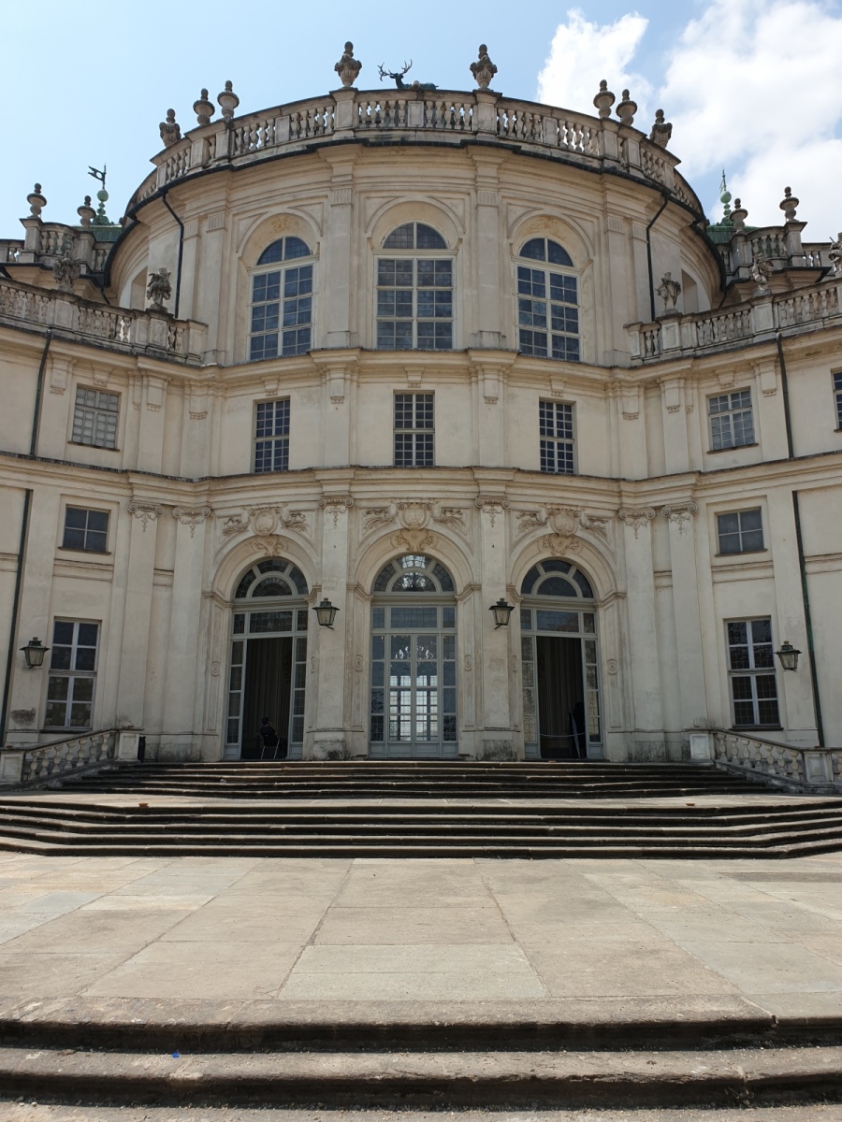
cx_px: 421
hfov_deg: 53.1
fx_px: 843
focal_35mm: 26
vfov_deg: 67.3
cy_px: 561
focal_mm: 4.3
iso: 50
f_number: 2.4
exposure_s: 1/1996
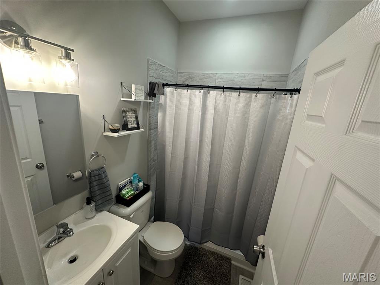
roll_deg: -4.0
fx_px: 154
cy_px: 142
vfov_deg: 85.7
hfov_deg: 102.1
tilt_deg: -14.8
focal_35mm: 14
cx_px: 190
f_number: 2.2
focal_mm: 2.22
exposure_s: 1/120
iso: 250
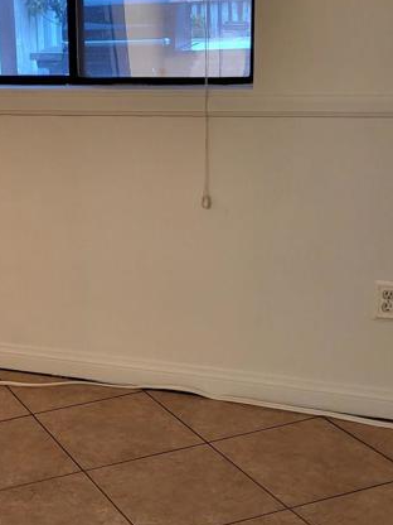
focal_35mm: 64
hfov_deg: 22.2
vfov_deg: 30.3
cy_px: 270
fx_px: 969
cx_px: 11
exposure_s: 1/120
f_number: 1.8
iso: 200
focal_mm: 5.4
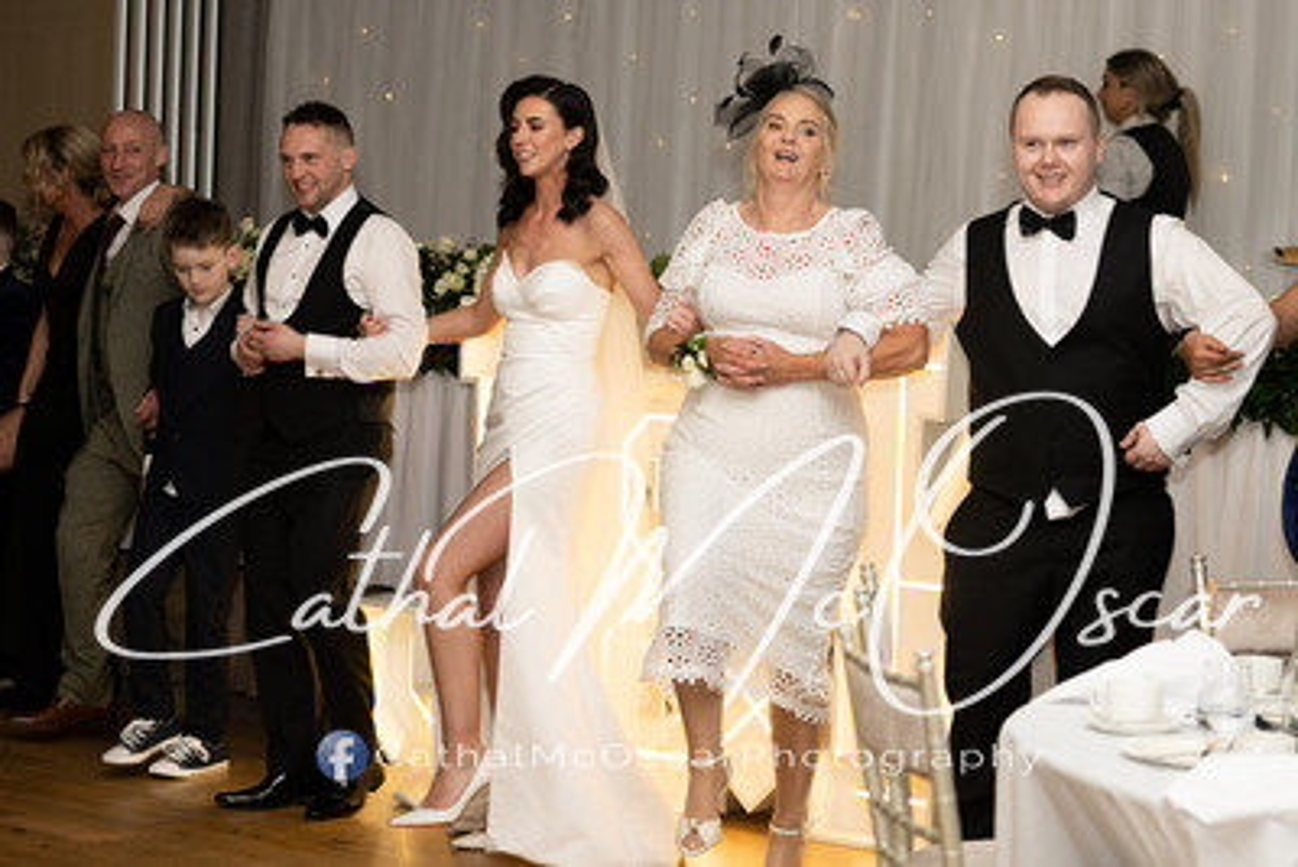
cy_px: 366
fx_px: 2917
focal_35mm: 81
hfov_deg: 25.1
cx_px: 618
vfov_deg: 16.9
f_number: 2.8
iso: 400
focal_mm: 70
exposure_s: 1/200
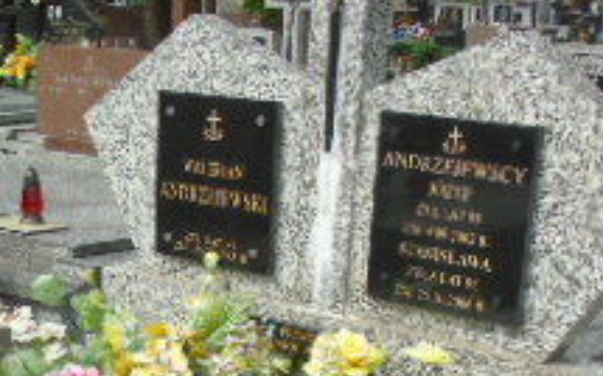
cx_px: 123
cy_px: 443
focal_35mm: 79
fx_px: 1297
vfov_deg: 15.9
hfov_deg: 25.7
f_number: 3.4
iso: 80
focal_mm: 4.4
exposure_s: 1/500
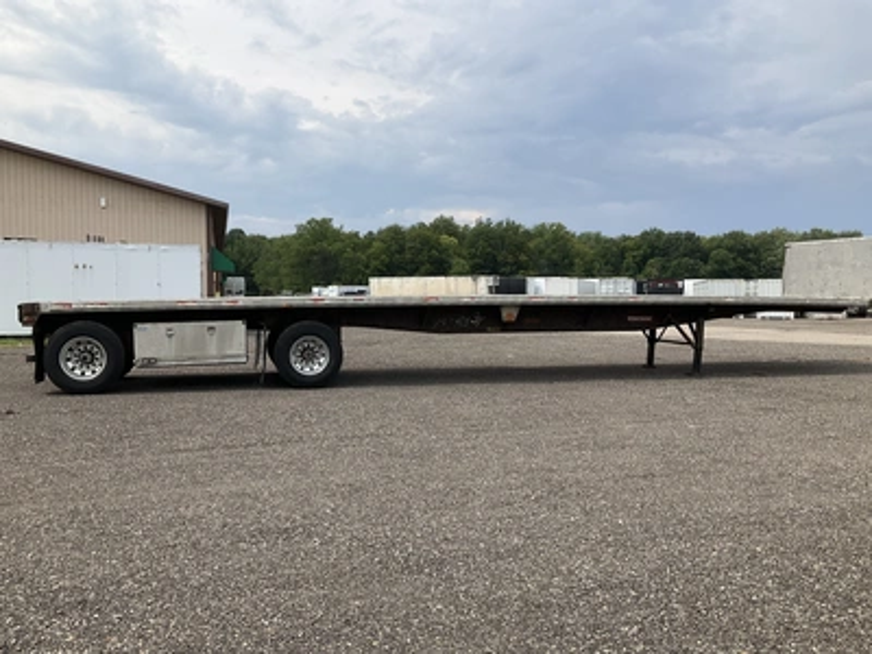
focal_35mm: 29
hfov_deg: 61.7
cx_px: 436
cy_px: 327
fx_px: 731
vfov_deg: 48.2
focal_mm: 3
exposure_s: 1/2141
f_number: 1.8
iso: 25
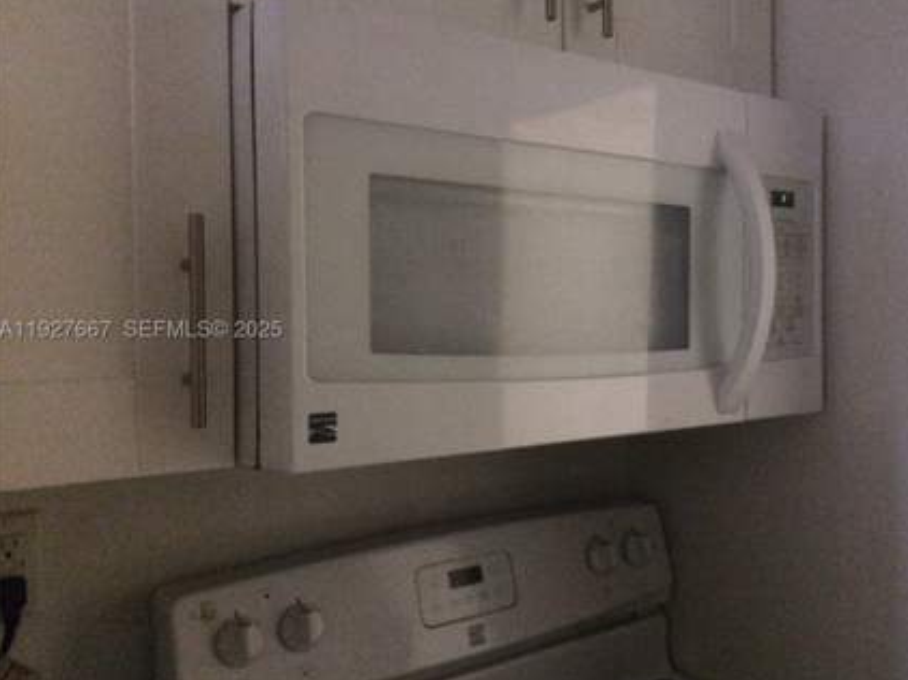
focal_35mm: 33
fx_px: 865
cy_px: 334
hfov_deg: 55.2
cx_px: 510
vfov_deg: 42.9
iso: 1000
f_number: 2.2
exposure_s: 1/15
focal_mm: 4.15
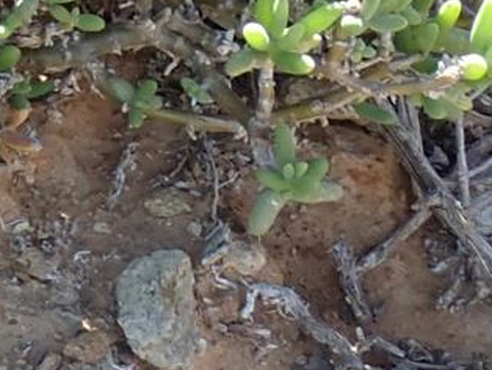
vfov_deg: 7.2
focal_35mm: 191
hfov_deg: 8.8
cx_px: -884
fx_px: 2717
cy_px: -568
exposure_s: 1/160
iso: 100
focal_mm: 5.5
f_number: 3.2
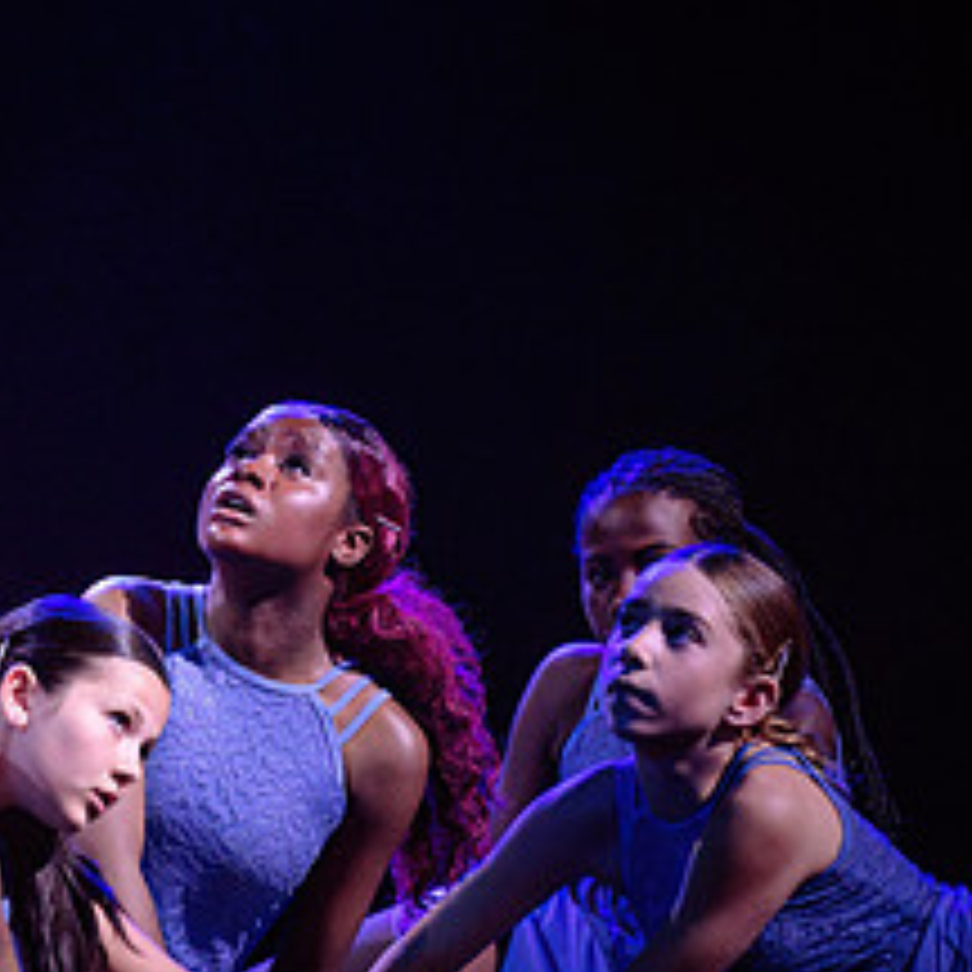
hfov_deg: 3.8
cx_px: 36
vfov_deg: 3.8
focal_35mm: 461
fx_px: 14645
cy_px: 614
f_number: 2.8
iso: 1600
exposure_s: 1/200
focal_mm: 200
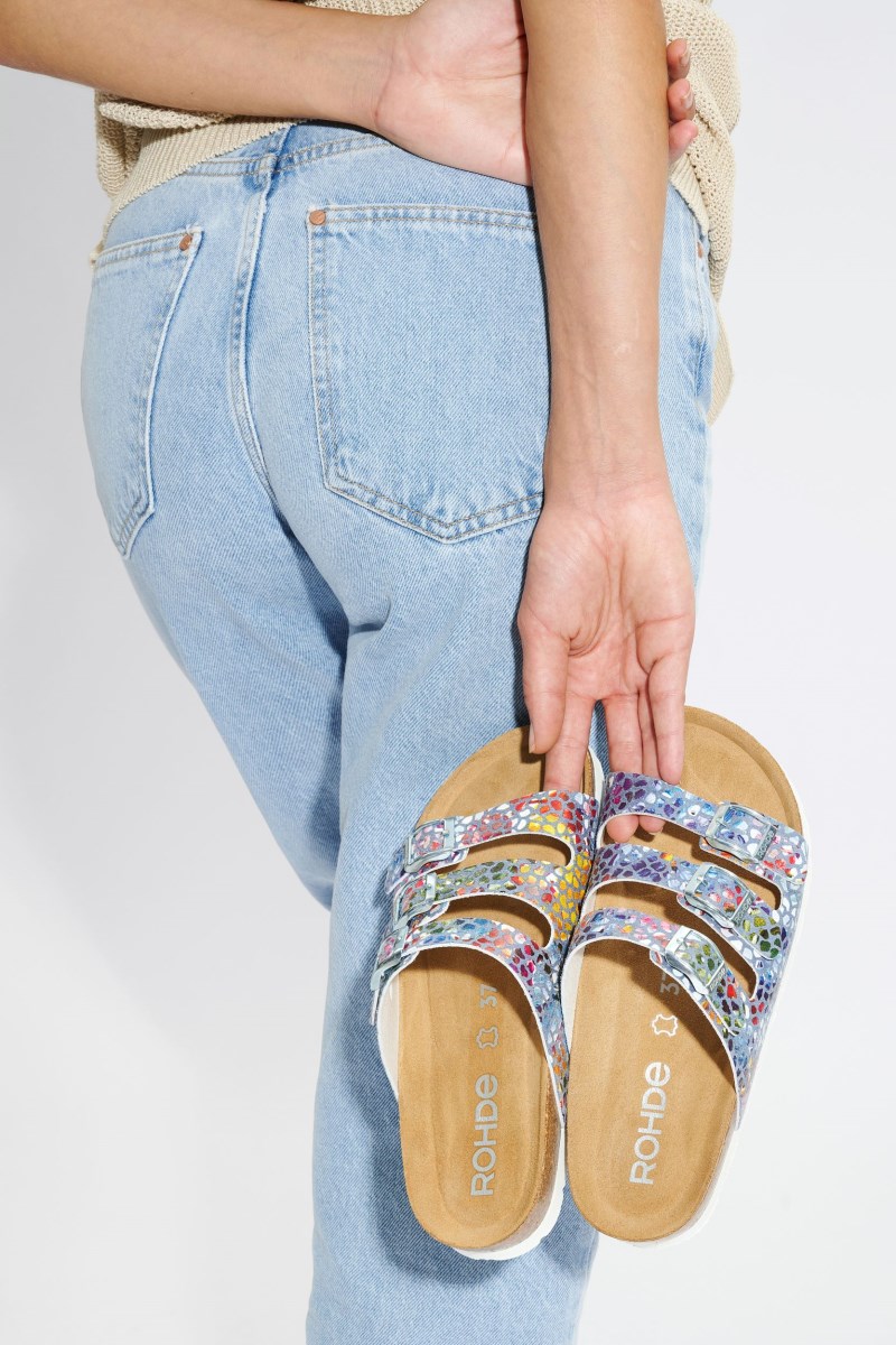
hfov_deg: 25.1
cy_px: 672
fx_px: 2016
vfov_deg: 36.9
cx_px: 448
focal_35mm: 54
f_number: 11
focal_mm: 54
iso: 100
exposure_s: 1/160
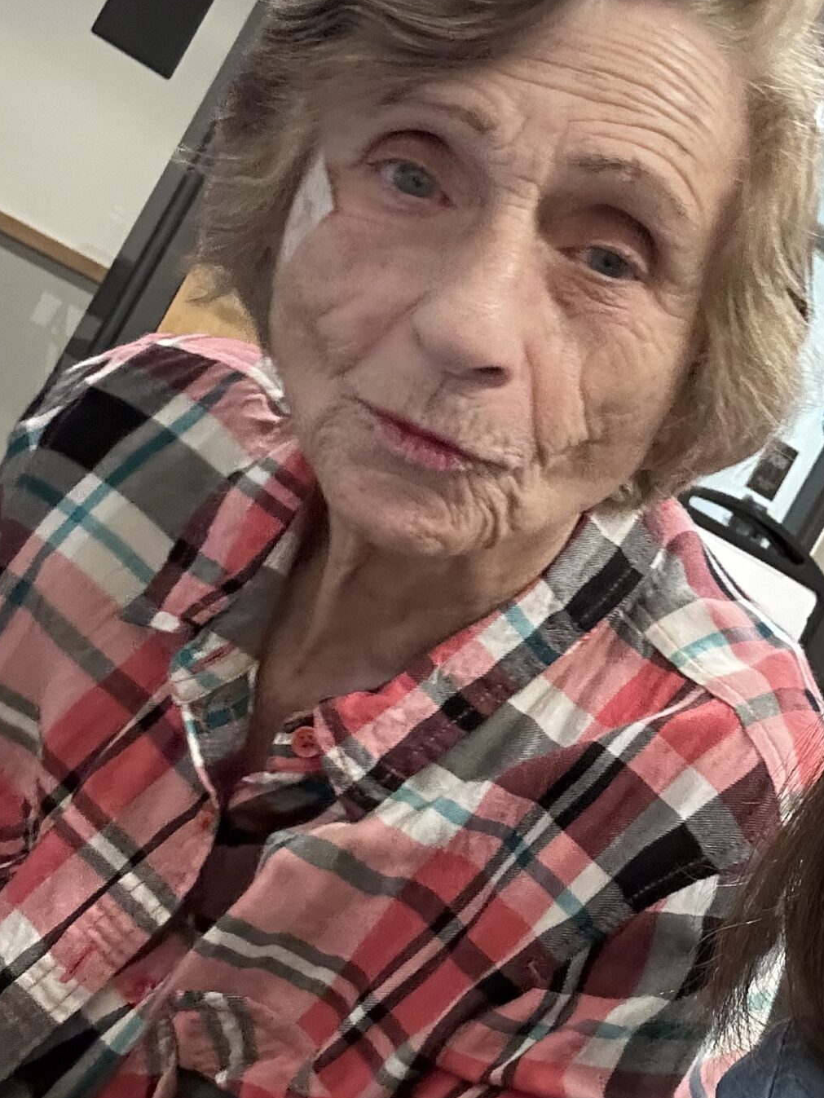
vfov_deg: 33.8
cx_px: 749
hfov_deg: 24.9
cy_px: 562
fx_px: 1808
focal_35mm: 57
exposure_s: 1/58
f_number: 1.9
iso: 320
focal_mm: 2.69
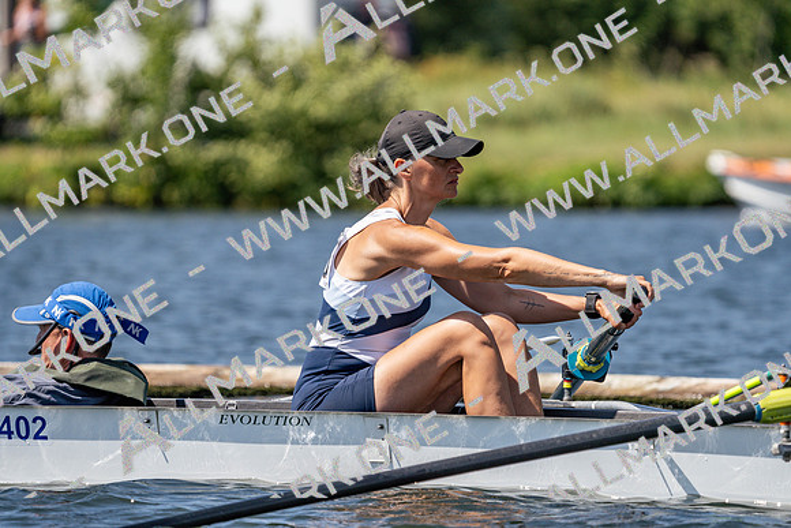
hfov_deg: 5.2
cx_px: 396
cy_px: 264
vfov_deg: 3.4
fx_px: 8791
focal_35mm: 400
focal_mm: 400
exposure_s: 1/2000
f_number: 6.3
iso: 250
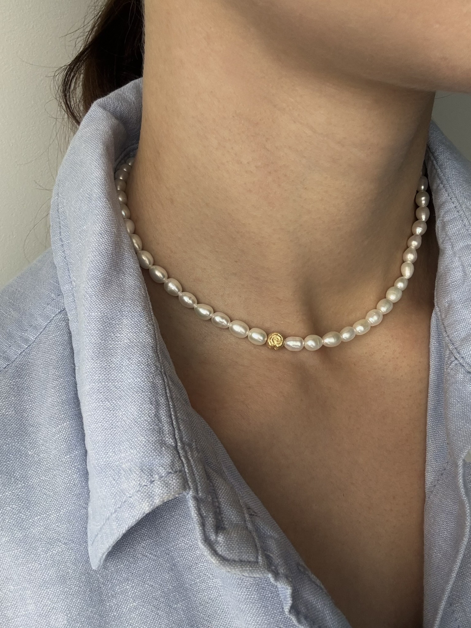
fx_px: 544
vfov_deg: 60.0
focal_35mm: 30
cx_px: 236
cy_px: 314
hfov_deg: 46.8
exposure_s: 1/60
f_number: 1.9
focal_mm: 2.69
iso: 125
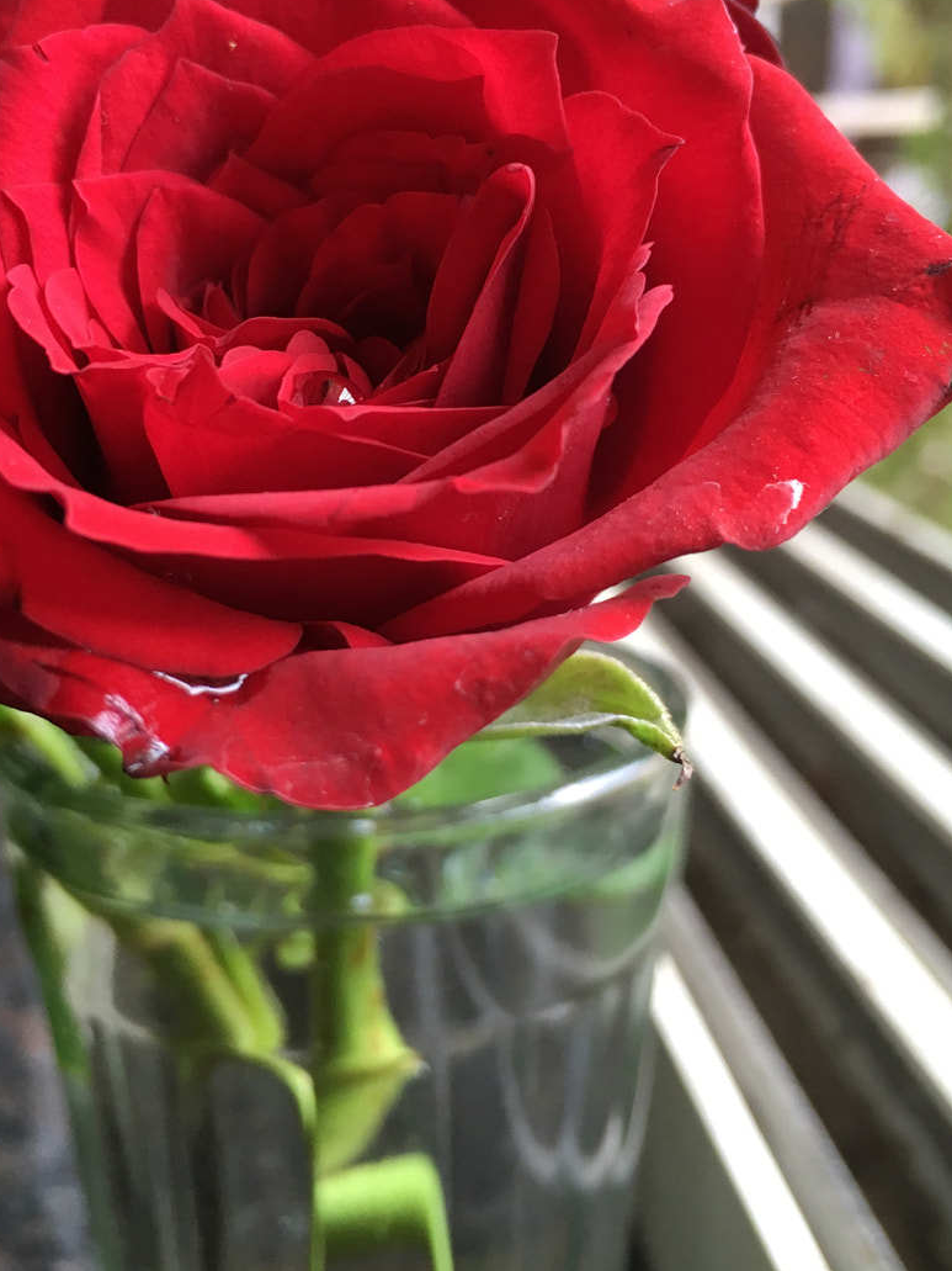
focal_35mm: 45
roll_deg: +1.7
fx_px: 1650
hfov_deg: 32.1
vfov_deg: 41.9
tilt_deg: -13.4
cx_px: 387
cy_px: 504
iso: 40
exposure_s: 1/33
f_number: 2.2
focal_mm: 4.15
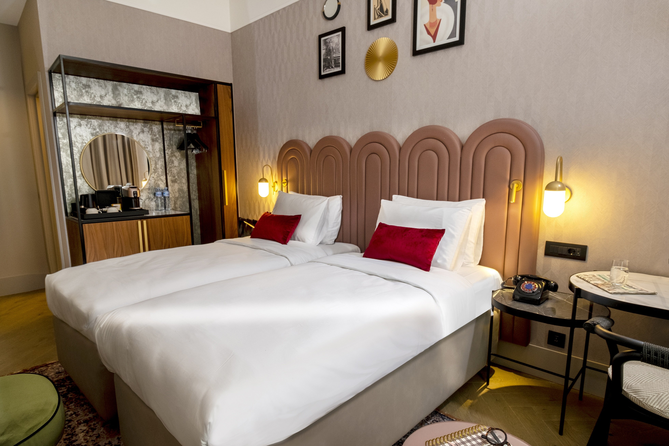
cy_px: 223
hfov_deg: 90.0
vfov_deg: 67.4
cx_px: 334
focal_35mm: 18
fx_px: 334
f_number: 7.1
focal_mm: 12
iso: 1000
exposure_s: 1/50
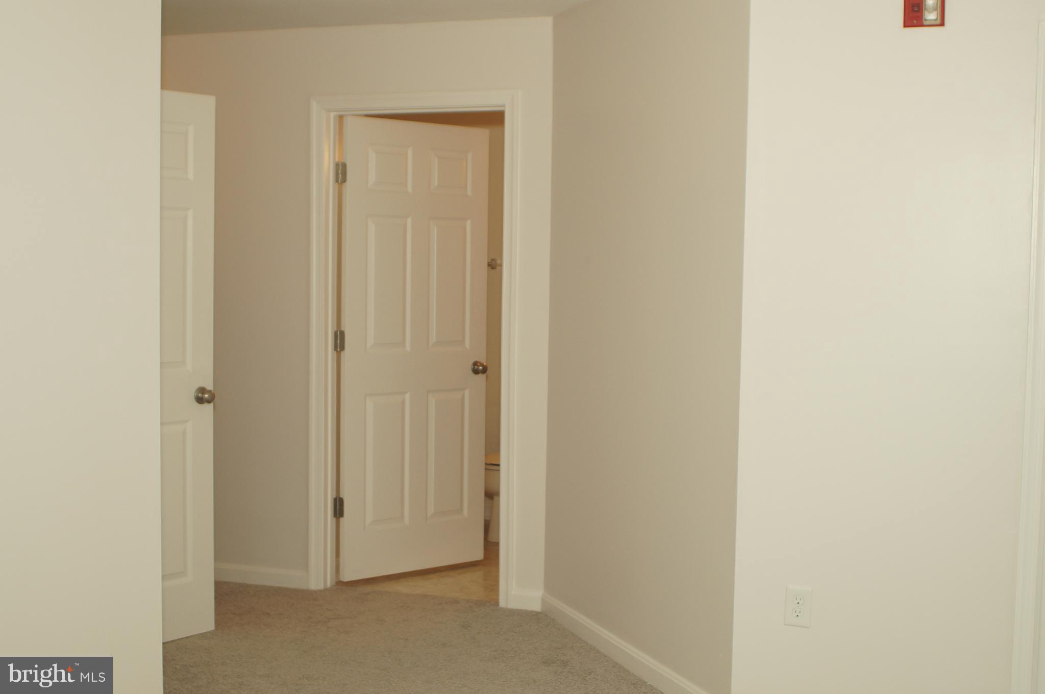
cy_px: 347
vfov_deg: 29.8
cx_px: 522
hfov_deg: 43.7
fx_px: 1305
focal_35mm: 45
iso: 320
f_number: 4
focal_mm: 30
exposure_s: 1/60
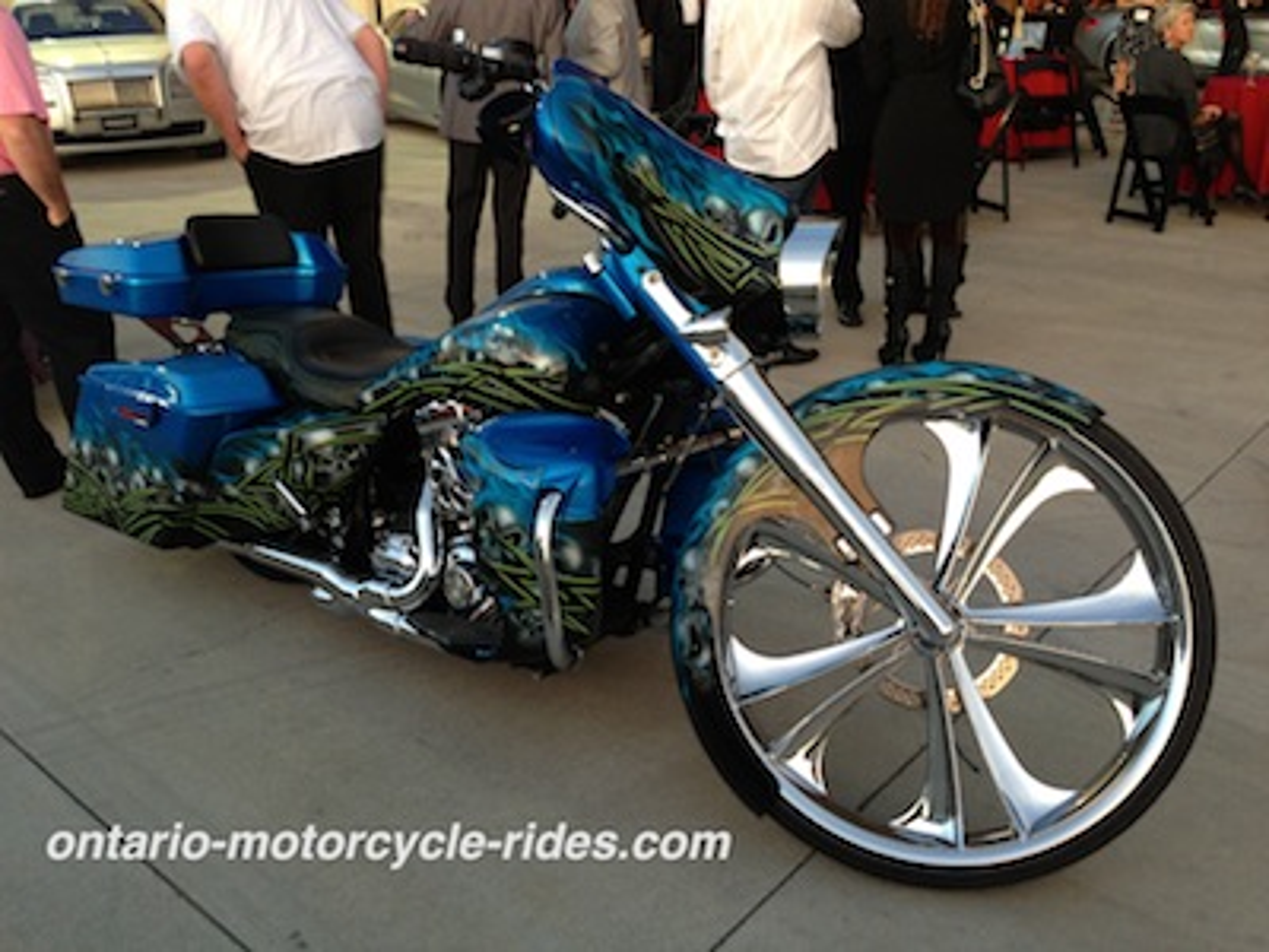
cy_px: 476
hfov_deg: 55.4
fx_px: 1210
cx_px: 634
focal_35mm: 33
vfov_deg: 42.9
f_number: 2.4
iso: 80
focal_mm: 4.13
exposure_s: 1/20
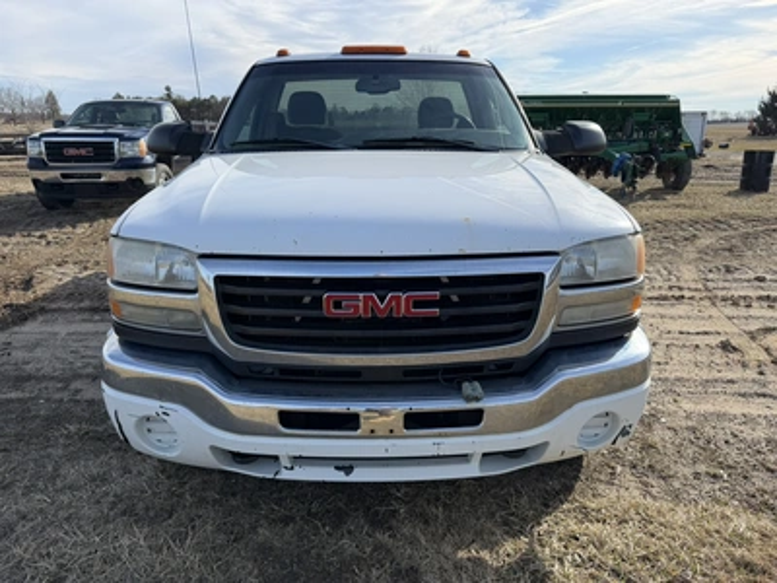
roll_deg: +0.8
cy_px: 292
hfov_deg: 71.6
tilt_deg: -13.9
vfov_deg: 56.8
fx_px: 539
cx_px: 388
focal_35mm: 24
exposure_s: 1/3584
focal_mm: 6.76
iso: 80
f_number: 1.78
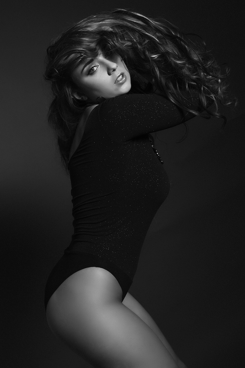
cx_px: 122
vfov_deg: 27.0
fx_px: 767
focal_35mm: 75
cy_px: 184
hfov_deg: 18.2
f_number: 8
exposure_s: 1/500
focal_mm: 50
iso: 200
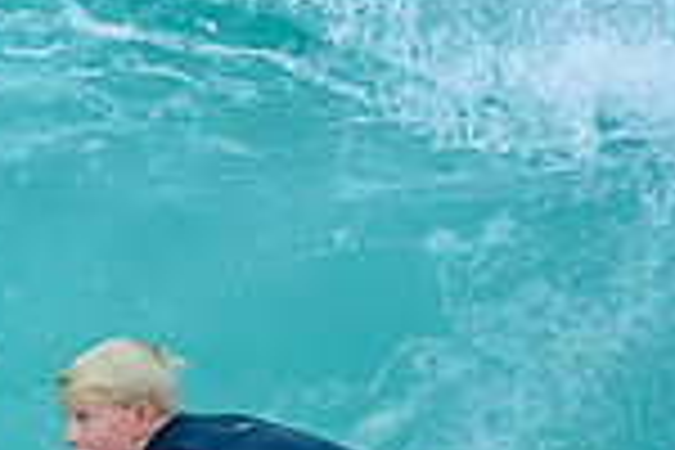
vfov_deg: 0.3
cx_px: -361
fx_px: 79550
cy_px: 370
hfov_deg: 0.5
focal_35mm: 4243
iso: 2500
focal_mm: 800
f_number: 6.3
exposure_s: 1/3200
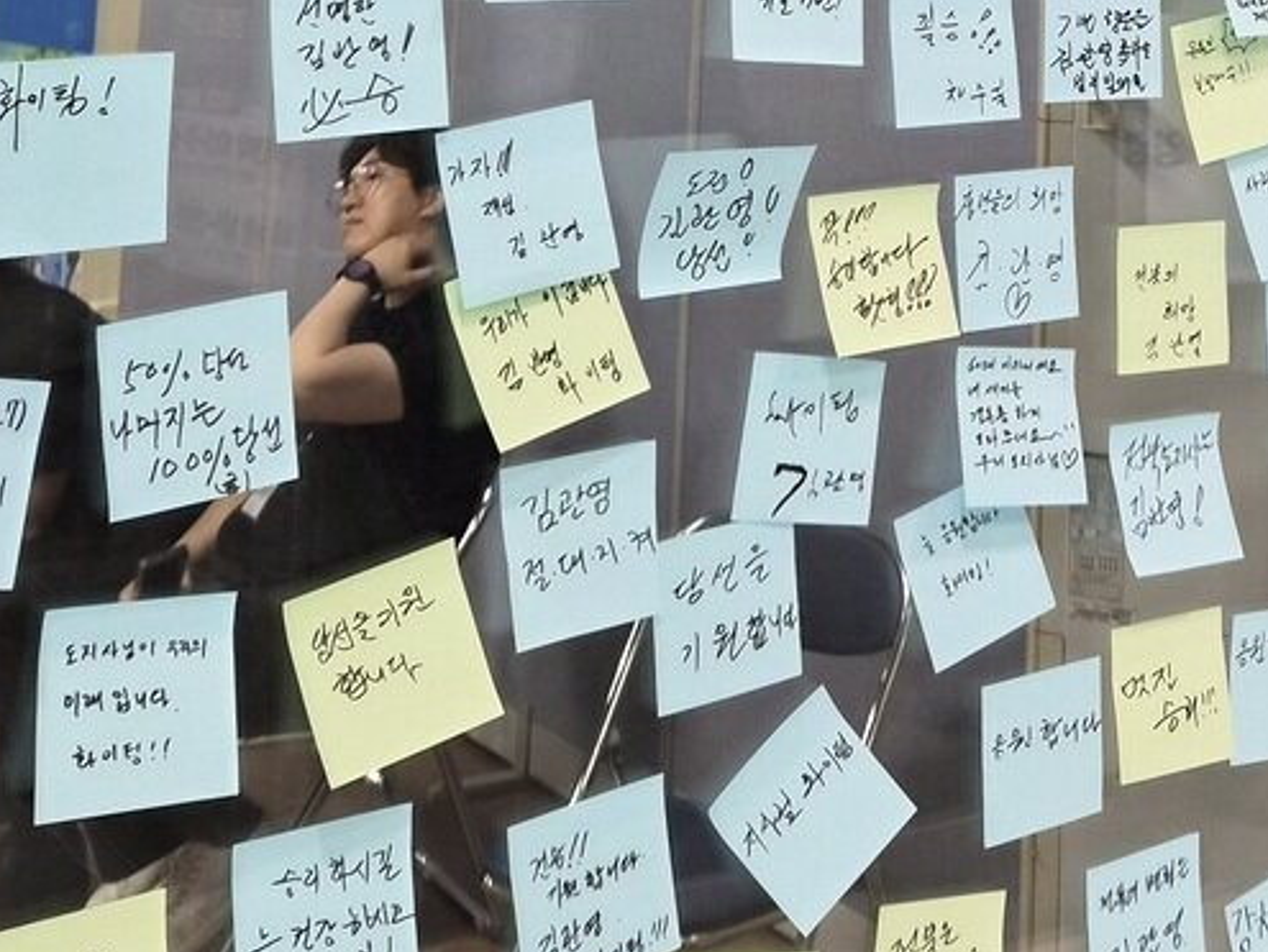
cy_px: -297
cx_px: 948
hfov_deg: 29.3
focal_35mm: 65
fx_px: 2383
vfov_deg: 20.6
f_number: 1.8
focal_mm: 5.4
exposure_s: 1/120
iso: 250
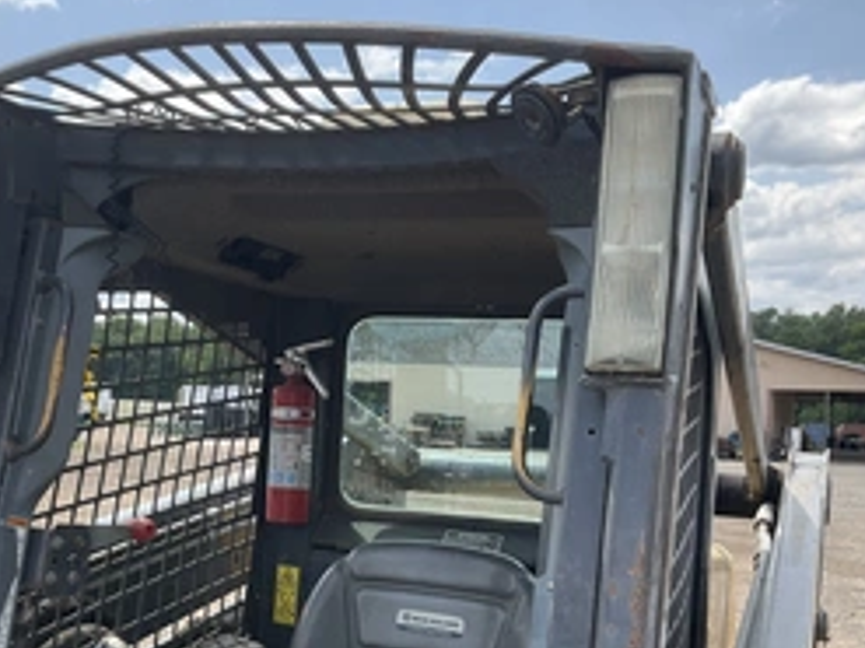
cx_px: 350
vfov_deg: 30.6
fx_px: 1174
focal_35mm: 47
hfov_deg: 40.3
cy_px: 448
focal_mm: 3
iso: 25
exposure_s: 1/580
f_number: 1.8
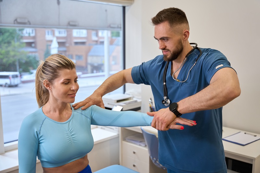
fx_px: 287
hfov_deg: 48.8
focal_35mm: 40
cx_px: 130
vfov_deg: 33.6
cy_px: 86
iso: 800
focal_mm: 39.7
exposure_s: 1/320
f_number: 2.8
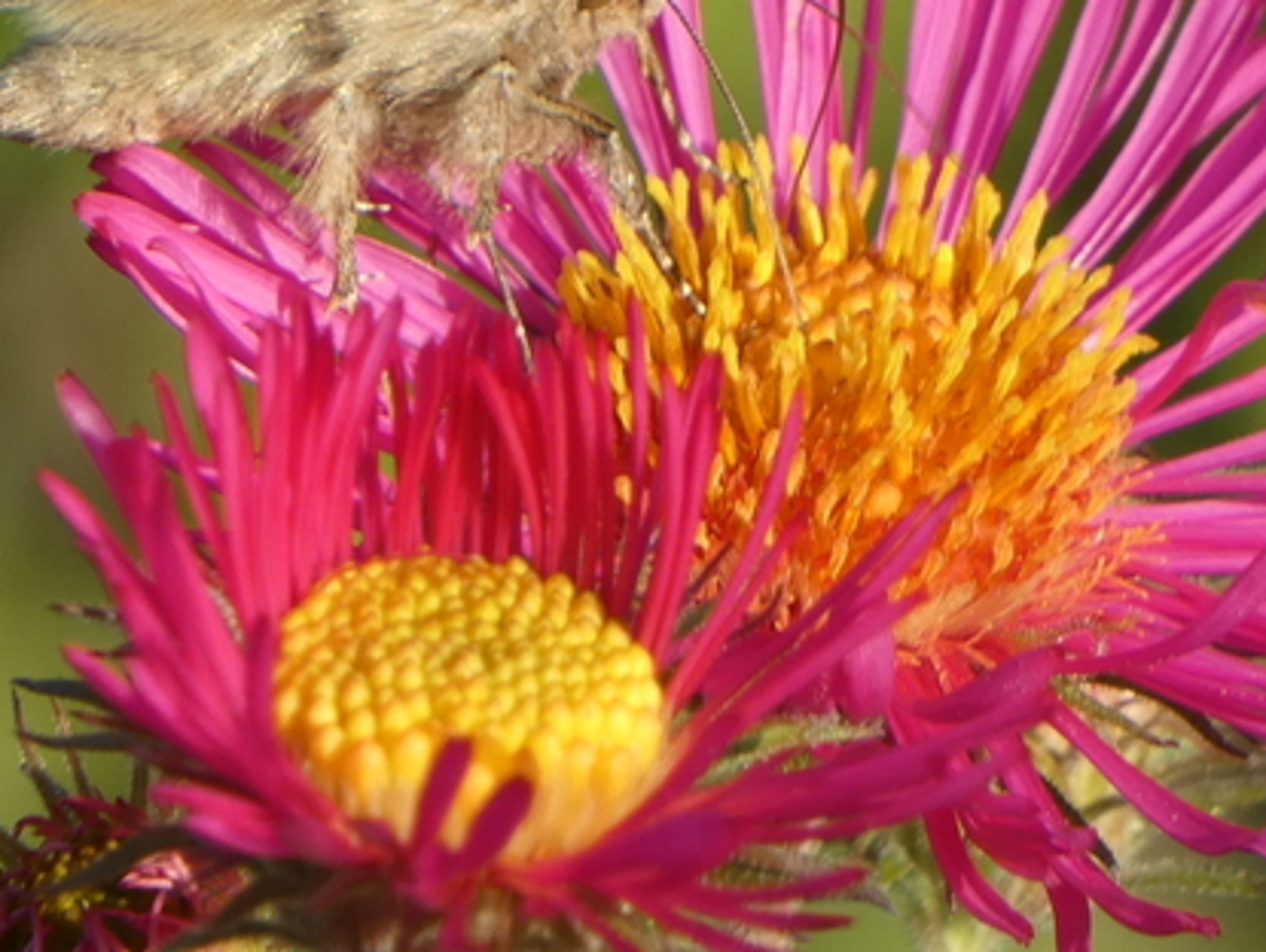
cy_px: 174
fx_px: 38727
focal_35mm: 1058
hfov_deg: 1.9
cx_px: 728
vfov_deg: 1.4
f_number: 5.6
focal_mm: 92.3
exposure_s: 1/100
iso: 80
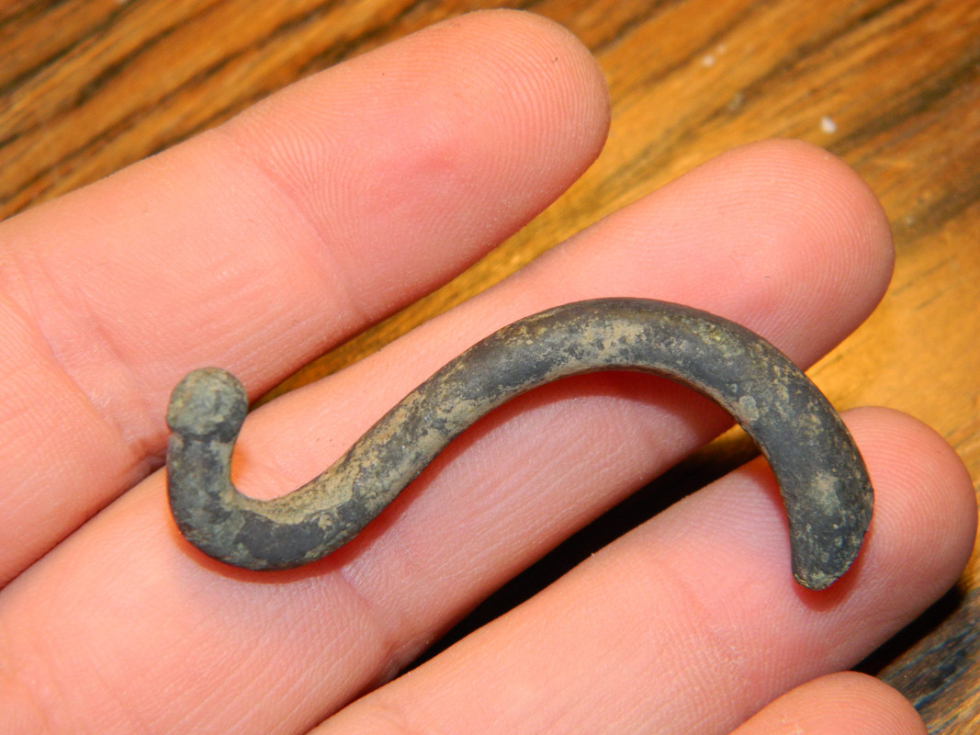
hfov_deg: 23.3
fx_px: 2378
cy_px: 368
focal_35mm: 84
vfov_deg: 17.6
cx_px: 490
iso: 200
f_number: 4.2
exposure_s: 1/50
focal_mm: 15.1
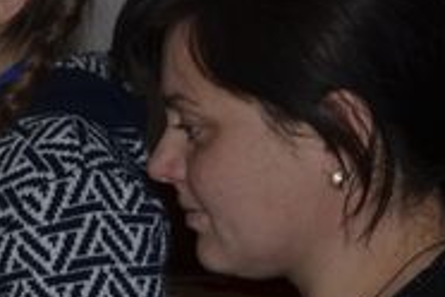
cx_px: -577
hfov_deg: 9.8
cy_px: 129
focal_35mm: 189
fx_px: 2336
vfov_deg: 7.3
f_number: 5.6
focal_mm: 26
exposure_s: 1/125
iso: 200
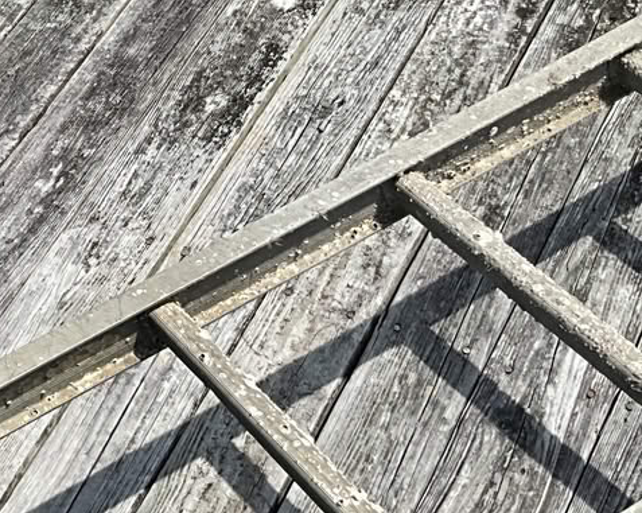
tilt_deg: -35.5
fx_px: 1804
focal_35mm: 95
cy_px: -23
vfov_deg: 15.8
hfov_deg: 18.5
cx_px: -230
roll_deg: +13.7
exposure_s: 1/2801
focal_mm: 3
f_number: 1.8
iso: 25
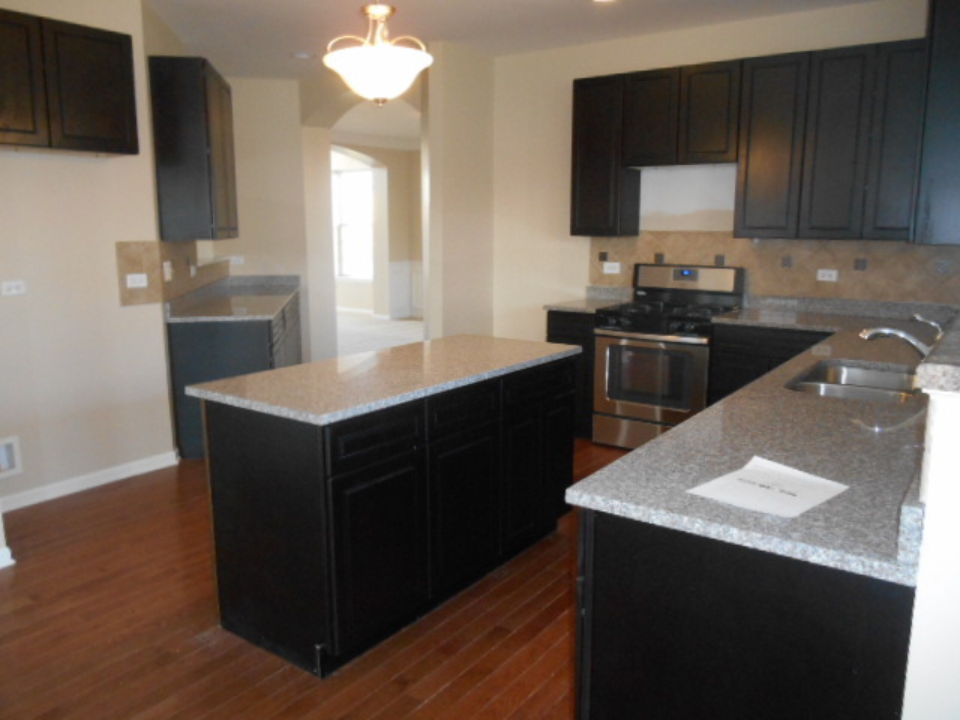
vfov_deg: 53.1
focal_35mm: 26
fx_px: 721
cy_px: 360
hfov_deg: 67.3
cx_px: 480
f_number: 3.4
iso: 400
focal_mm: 4.7
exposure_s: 1/25
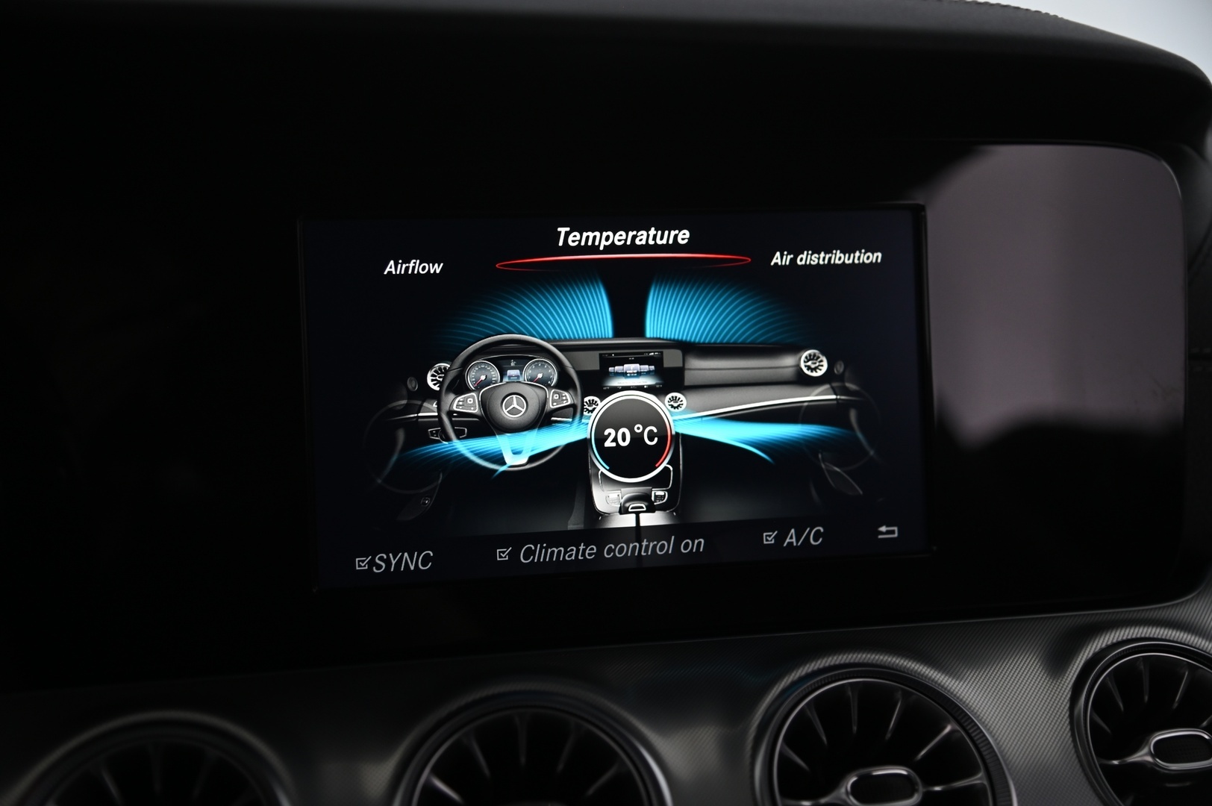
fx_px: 1749
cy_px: 403
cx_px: 606
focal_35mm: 52
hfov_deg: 38.2
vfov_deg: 25.9
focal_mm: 52
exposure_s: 1/50
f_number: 4
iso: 1000
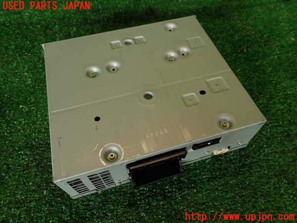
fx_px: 214
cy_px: 112
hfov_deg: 69.4
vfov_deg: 54.9
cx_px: 148
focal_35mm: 25
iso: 100
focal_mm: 4.5
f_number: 2.8
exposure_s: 1/80
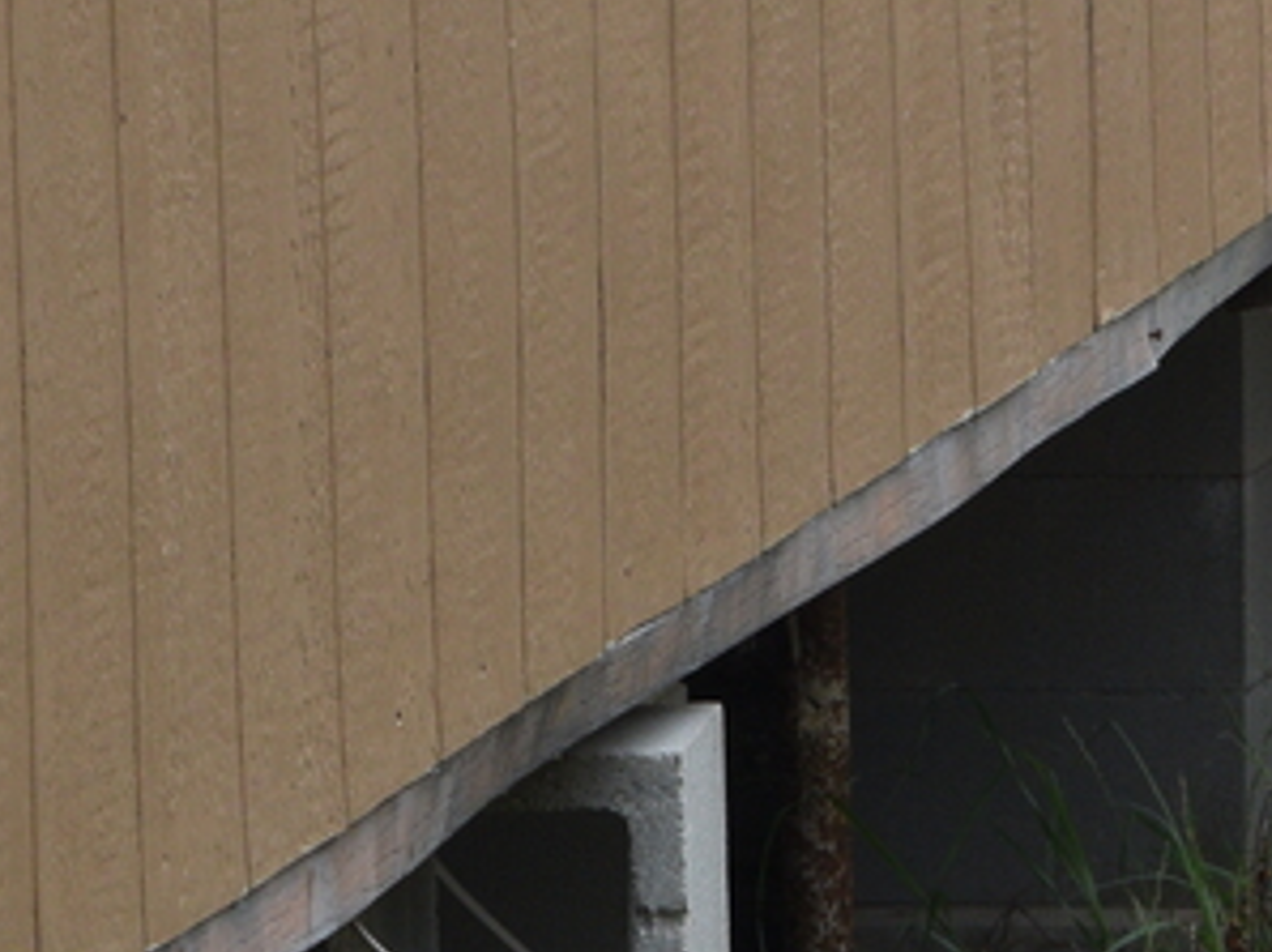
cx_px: 2271
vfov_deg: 3.4
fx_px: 15847
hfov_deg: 4.5
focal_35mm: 432
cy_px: -995
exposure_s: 1/320
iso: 200
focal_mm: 55
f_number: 9
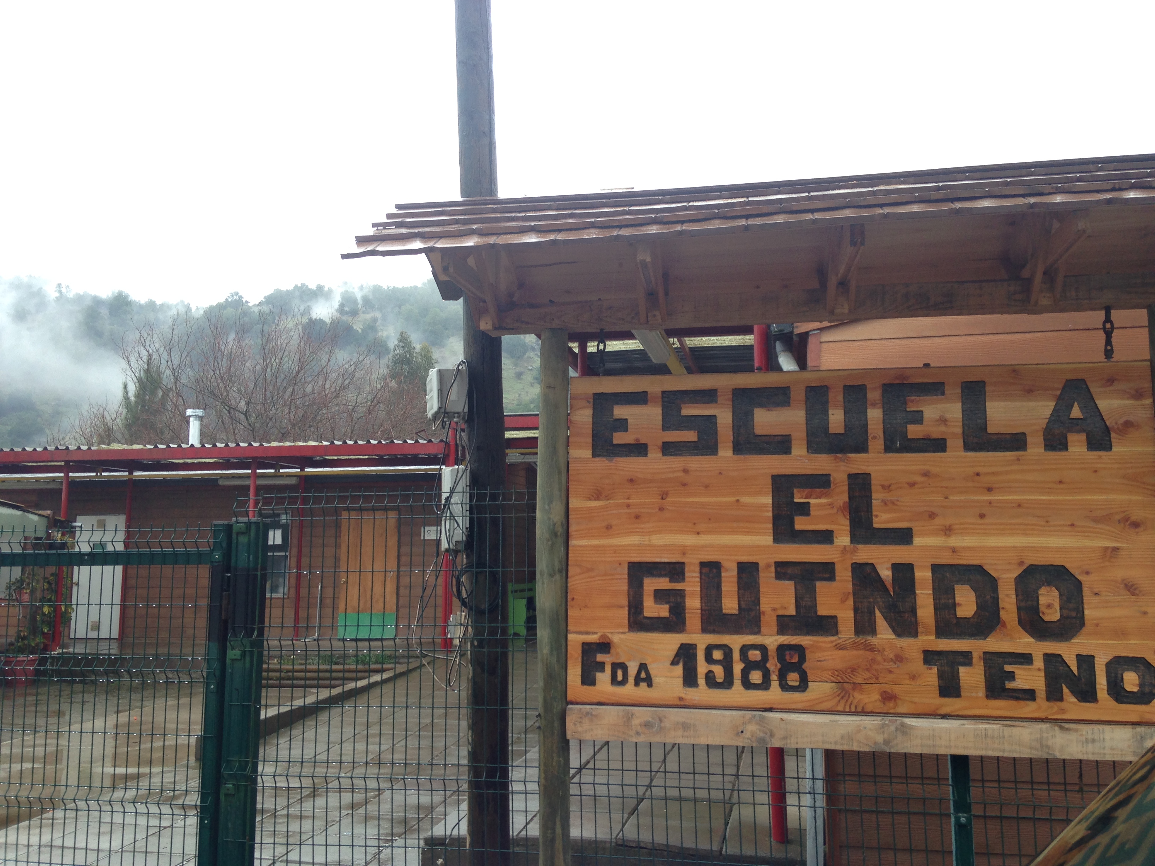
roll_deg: -0.4
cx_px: 578
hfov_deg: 55.4
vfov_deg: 42.9
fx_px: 1101
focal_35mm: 33
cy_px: 433
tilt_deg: +6.3
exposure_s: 1/60
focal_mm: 4.12
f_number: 2.4
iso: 50
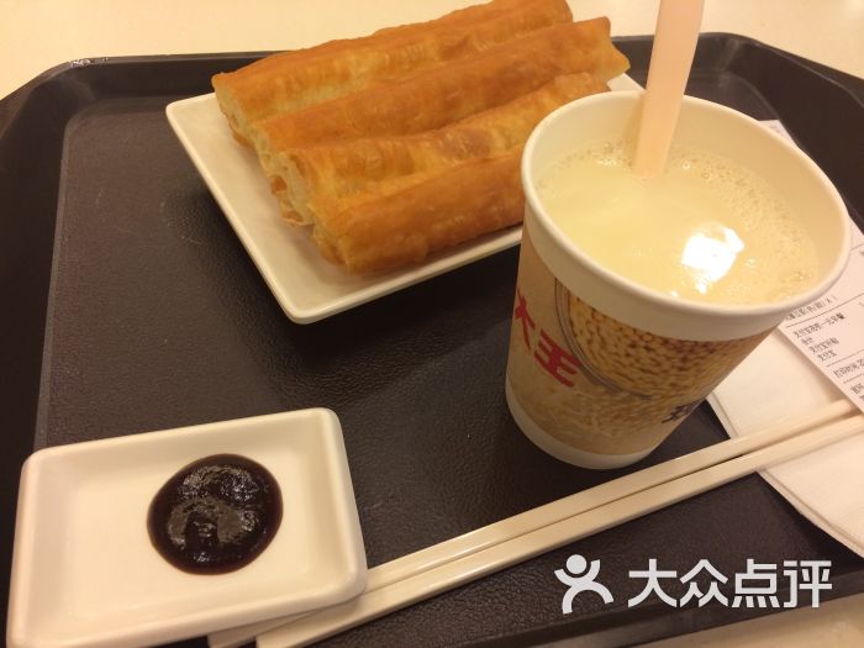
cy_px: 324
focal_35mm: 29
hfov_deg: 61.7
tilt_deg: -51.9
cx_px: 432
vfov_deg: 48.2
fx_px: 724
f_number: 2.2
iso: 125
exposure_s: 1/33
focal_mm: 4.15
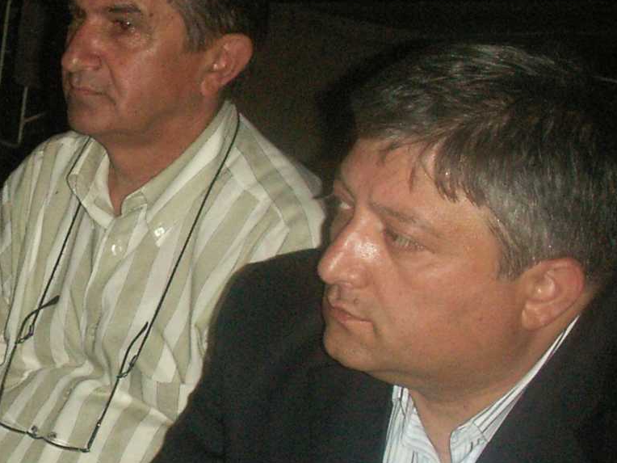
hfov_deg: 15.8
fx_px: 2157
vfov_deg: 12.2
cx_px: -65
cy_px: 292
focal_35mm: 121
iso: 160
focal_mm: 7.7
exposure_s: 1/40
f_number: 3.5
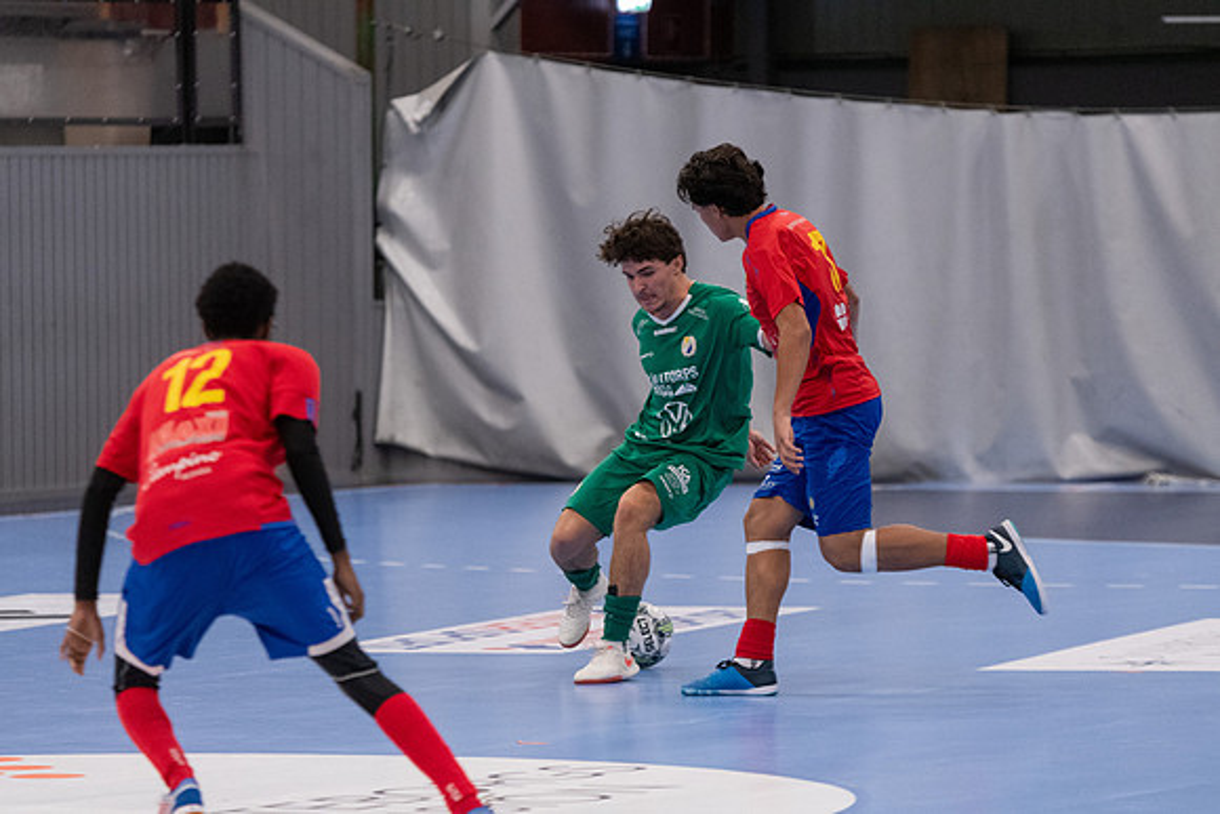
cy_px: 407
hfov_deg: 7.8
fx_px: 8897
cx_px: 610
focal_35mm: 262
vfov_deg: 5.2
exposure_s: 1/640
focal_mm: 175
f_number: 3.2
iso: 2800
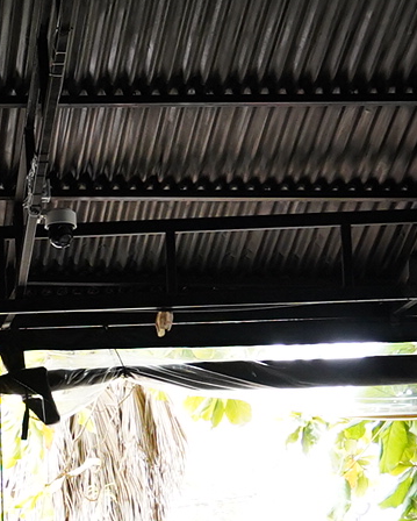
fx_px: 2327
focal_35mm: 151
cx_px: -724
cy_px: 599
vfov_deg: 12.5
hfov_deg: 8.8
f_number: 2.8
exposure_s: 1/160
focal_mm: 24
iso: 1600
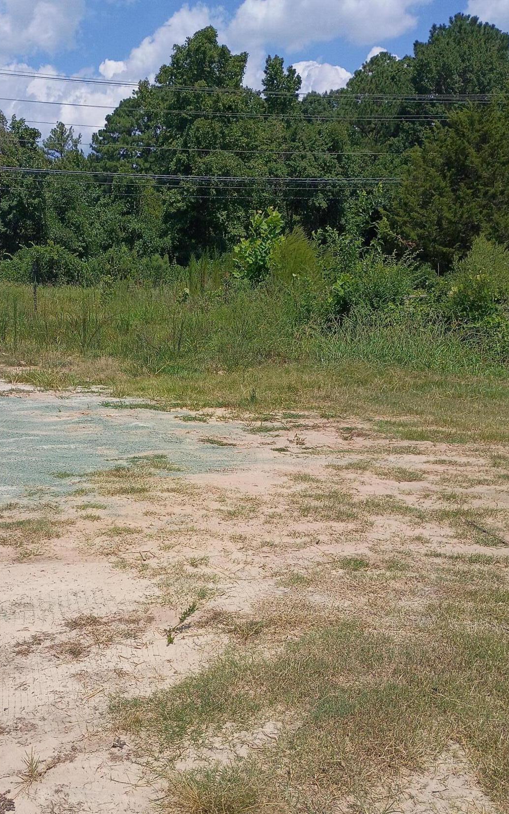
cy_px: 489
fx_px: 821
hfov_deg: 34.0
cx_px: 157
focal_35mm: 37
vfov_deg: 52.4
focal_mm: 4.27
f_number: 1.8
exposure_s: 1/1866
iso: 104
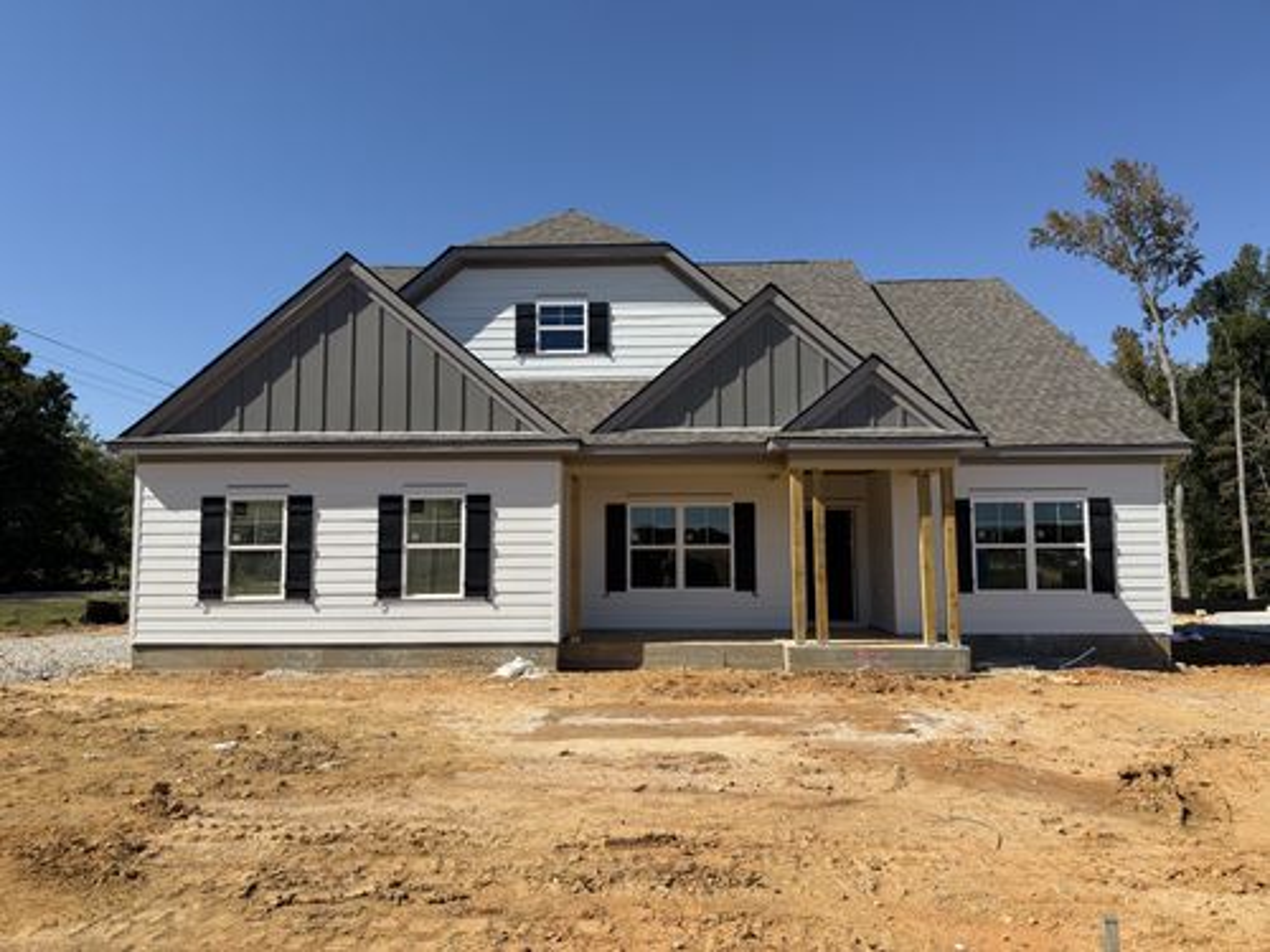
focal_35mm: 24
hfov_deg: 71.6
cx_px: 635
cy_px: 476
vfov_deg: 56.8
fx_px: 881
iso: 80
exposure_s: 1/5714
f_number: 1.78
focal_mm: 6.76
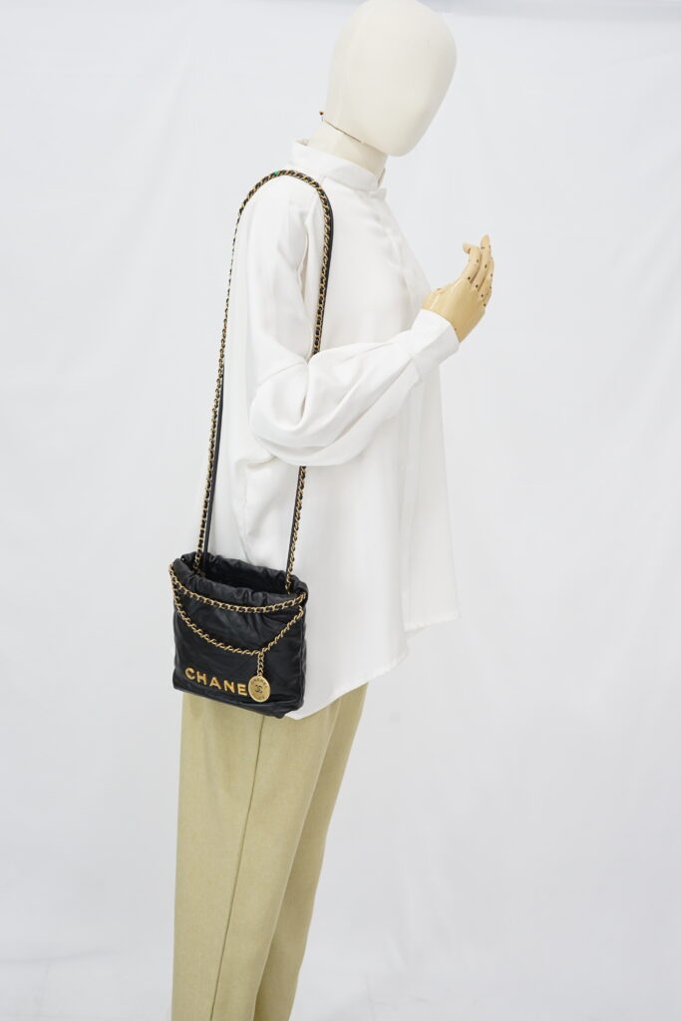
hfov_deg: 27.0
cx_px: 340
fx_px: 1418
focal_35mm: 50
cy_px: 510
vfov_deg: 39.6
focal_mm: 50
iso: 640
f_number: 6.3
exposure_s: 1/10
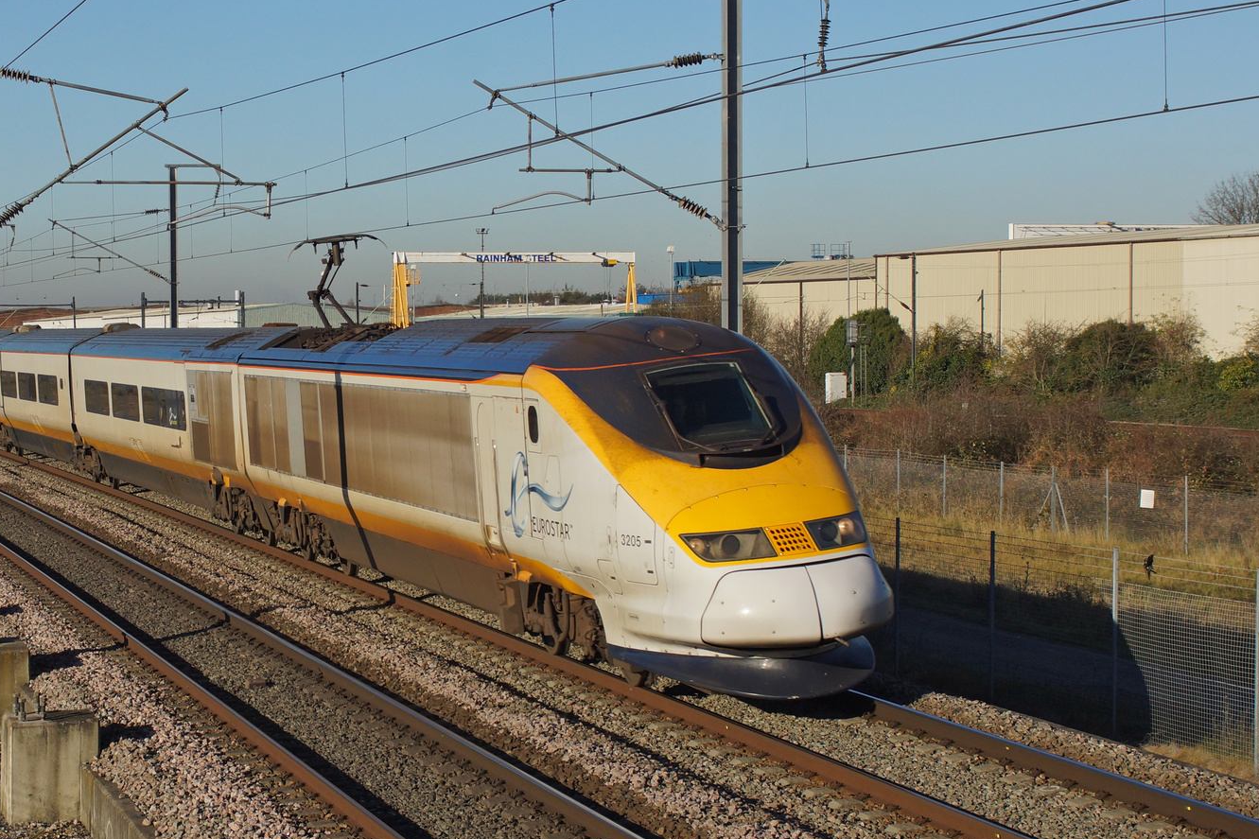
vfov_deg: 18.0
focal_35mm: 76
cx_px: 401
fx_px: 2648
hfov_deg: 26.6
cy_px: 436
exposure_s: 1/1250
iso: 200
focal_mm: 35
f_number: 8
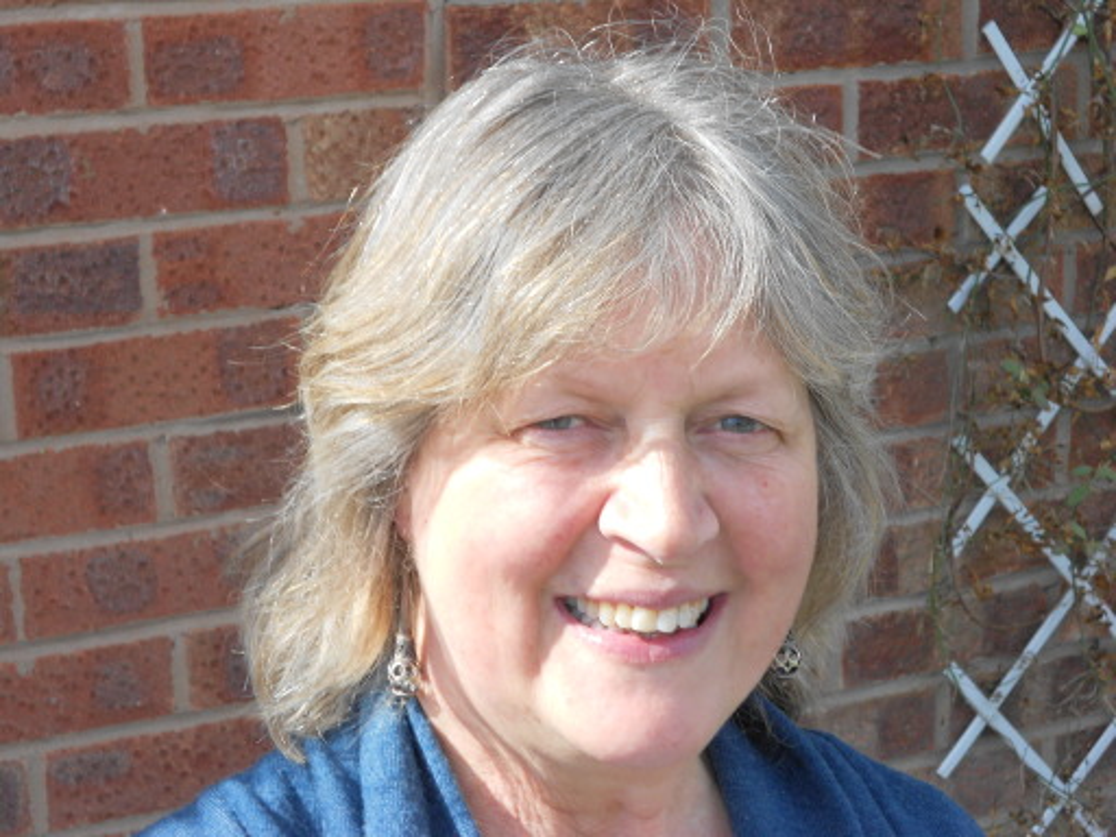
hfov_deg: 29.4
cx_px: 558
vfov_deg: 22.3
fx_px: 2128
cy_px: 418
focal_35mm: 66
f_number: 5.3
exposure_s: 1/200
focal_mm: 11.6
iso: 80
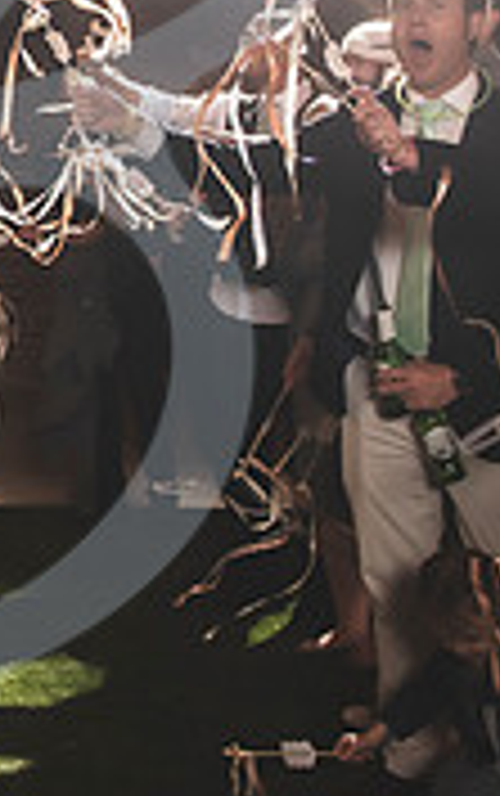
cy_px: 155
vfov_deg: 25.4
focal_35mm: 80
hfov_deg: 15.0
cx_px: -275
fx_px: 1740
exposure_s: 1/200
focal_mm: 24
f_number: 2.8
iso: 1000
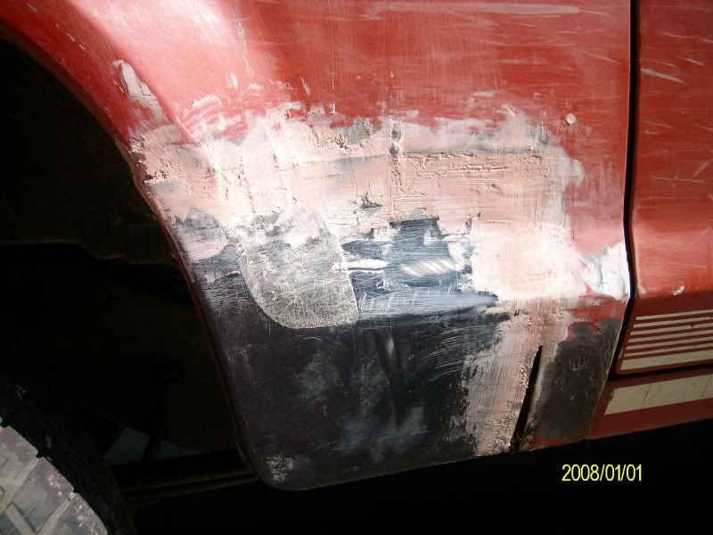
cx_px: 356
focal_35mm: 35
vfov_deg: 40.7
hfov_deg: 52.6
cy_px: 268
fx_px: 721
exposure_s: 1/128
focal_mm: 5.8
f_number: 7.2
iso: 80
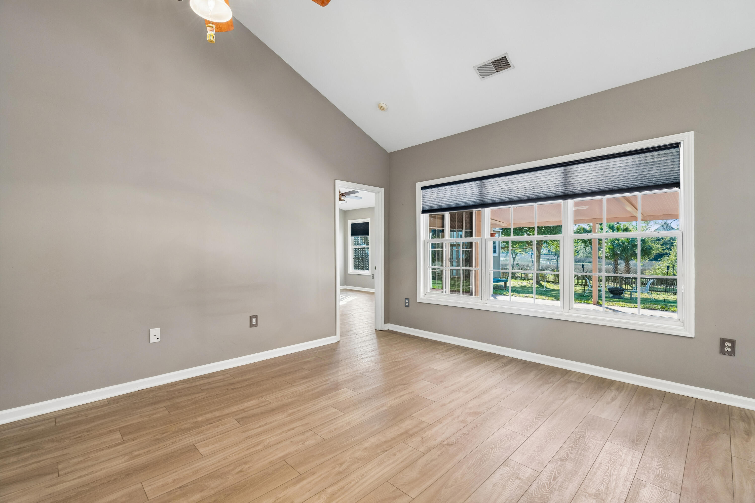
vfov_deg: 73.7
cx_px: 378
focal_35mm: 16
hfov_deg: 96.7
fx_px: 336
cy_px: 252
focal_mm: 16
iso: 400
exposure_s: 1/10
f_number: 7.1
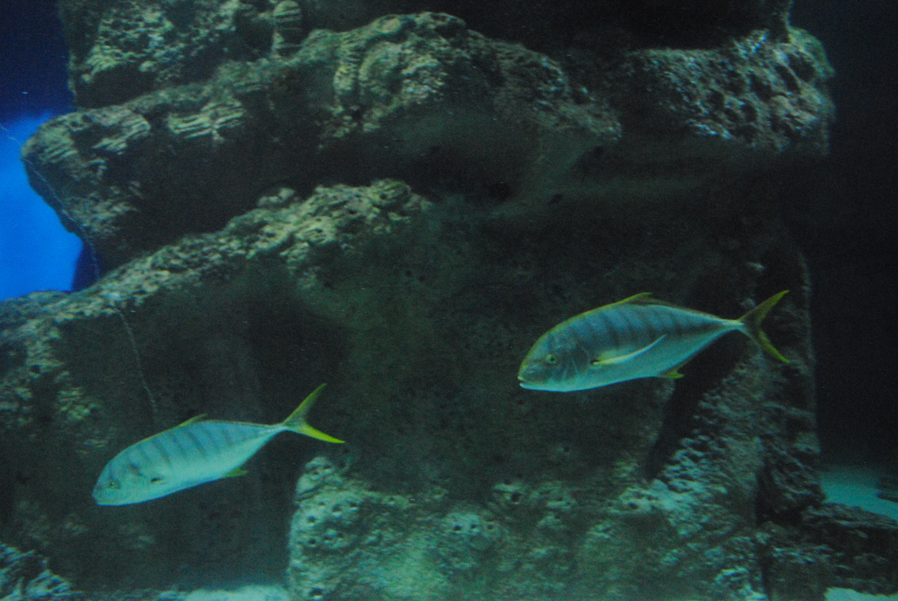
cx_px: 449
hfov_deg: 67.3
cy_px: 300
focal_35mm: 27
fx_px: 674
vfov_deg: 48.0
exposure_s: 1/60
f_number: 4
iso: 1600
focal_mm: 18
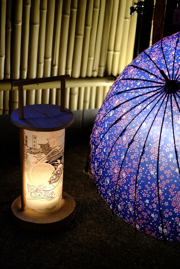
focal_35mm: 53
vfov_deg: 37.5
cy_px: 134
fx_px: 397
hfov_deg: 25.5
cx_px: 90
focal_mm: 35
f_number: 1.4
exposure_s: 1/90
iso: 320
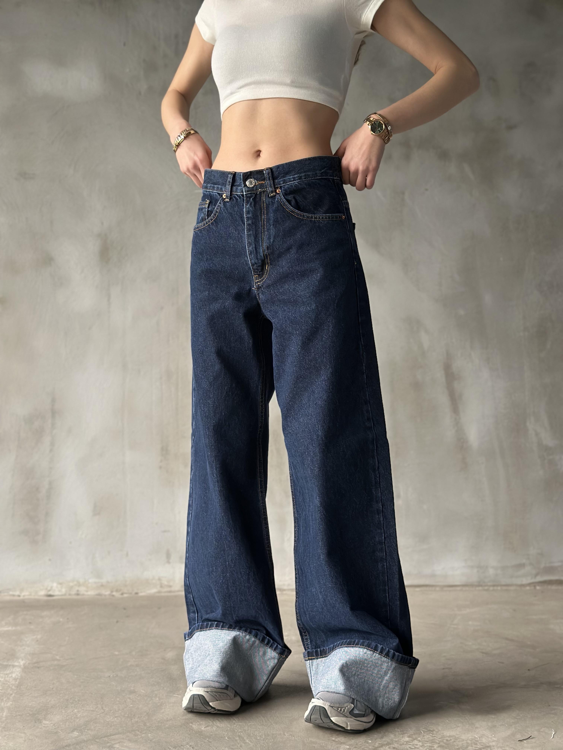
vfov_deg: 39.7
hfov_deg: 30.3
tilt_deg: +2.0
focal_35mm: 48
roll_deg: +0.2
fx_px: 1041
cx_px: 282
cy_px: 375
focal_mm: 6.86
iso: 250
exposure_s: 1/60
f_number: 1.78
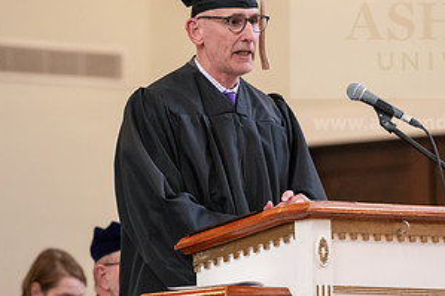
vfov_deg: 3.7
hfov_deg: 5.6
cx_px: 246
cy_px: 154
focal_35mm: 369
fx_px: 4559
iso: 2000
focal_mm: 190
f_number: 3.2
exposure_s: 1/200
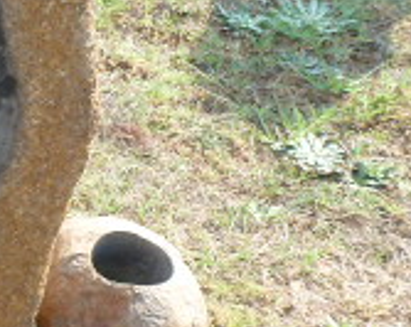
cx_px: -372
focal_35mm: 90
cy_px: 167
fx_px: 1093
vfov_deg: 17.0
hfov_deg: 16.8
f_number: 4
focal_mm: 4.3
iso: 100
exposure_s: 1/125
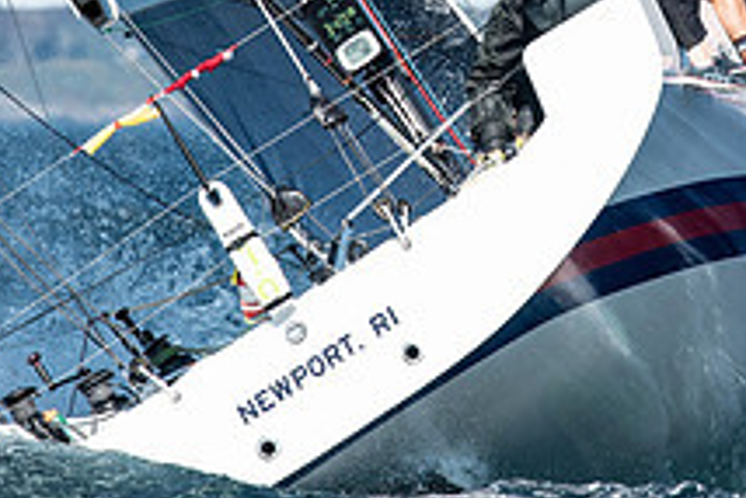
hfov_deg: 1.7
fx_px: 25422
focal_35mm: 1226
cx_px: 544
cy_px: -165
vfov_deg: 1.1
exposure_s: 1/2000
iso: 320
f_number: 5.6
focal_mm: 300
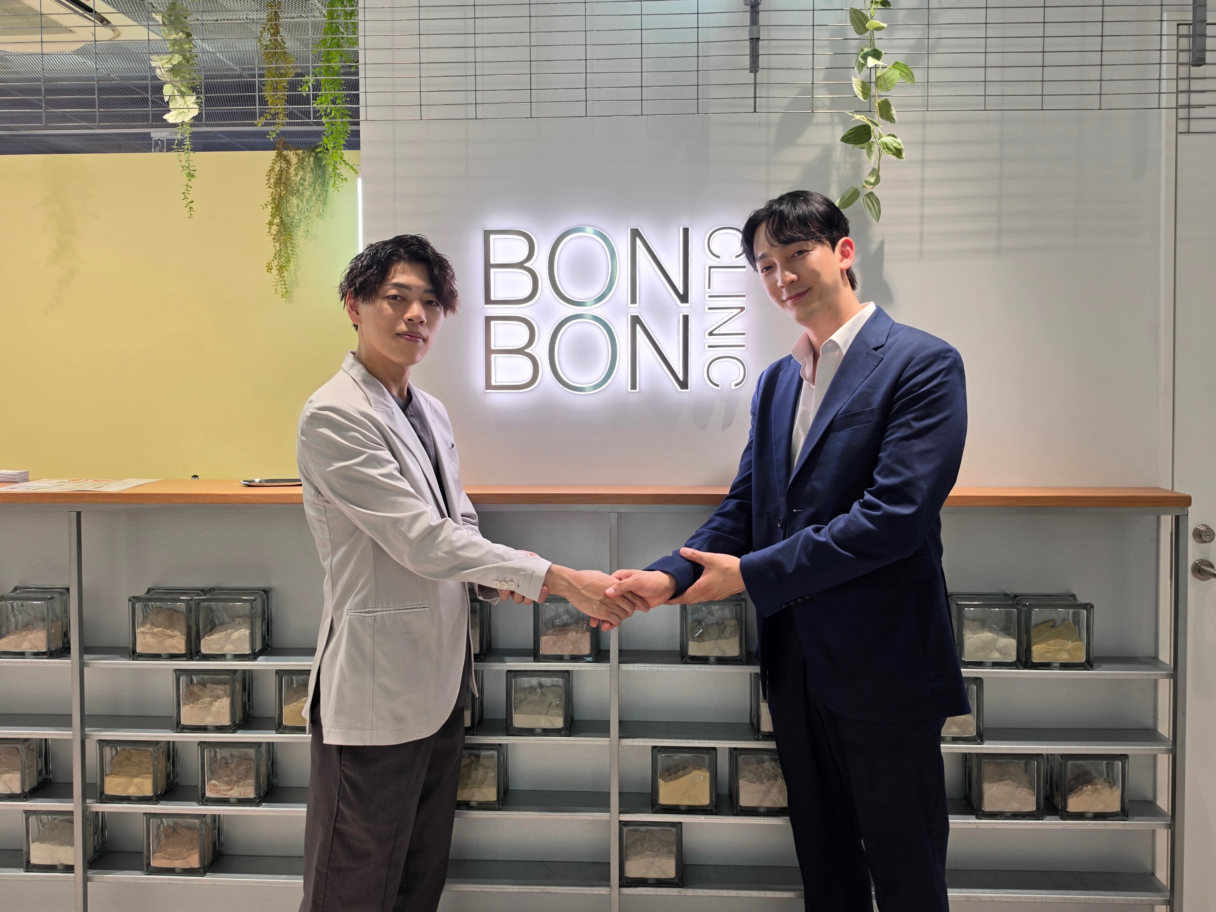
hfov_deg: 73.9
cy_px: 456
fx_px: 808
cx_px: 608
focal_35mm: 23
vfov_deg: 58.9
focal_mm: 6.5
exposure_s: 1/50.7
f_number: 1.4
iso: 12
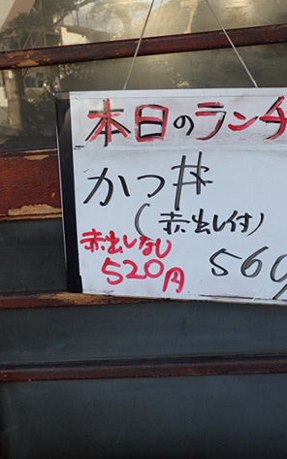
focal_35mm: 43
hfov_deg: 29.8
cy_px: 230
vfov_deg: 46.2
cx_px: 170
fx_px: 538
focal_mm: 5.5
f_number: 3.2
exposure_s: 1/125
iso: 100
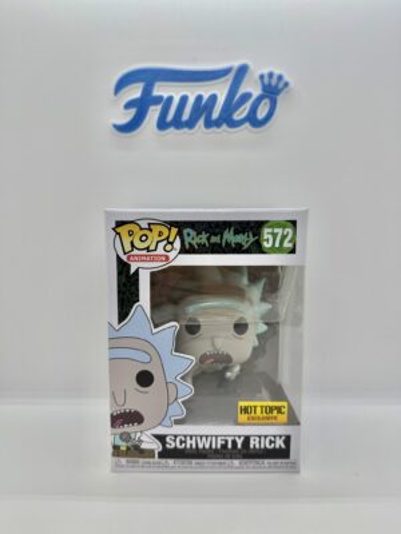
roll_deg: +0.5
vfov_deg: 71.6
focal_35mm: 24
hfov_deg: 56.8
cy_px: 267
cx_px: 200
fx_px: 371
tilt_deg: -4.8
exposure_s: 1/294
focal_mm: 6.76
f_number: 1.78
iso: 80
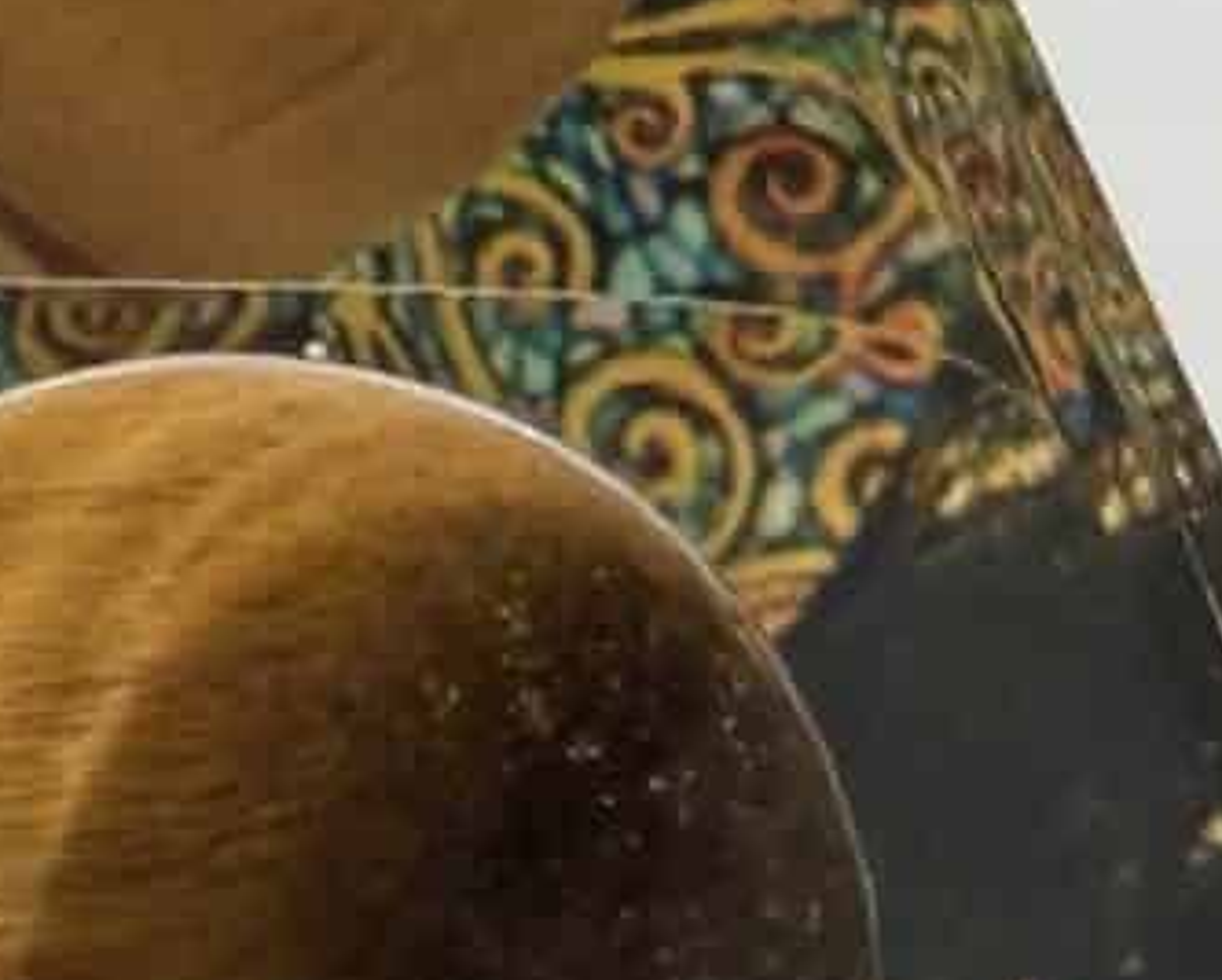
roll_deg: -0.9
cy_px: 1564
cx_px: 385
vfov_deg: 8.4
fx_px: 6516
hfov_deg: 10.7
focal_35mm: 180
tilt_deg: -22.6
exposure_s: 1/121
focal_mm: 2.22
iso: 160
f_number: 2.2
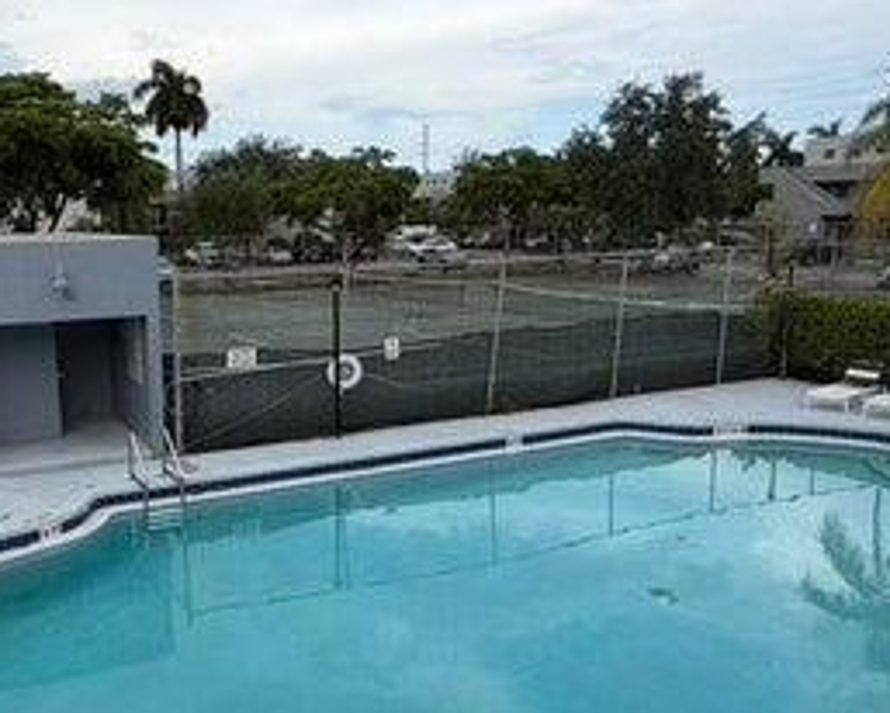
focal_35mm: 34
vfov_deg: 43.4
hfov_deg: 51.3
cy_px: 384
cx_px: 263
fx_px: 896
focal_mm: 2.22
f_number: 2.2
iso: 32
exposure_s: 1/770
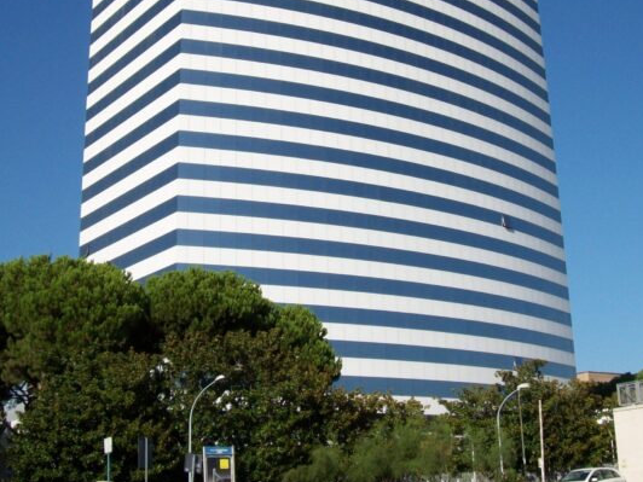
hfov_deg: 34.3
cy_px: 146
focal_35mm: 56
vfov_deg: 25.9
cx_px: 326
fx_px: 1040
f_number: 4.8
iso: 80
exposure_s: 1/723
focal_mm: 6
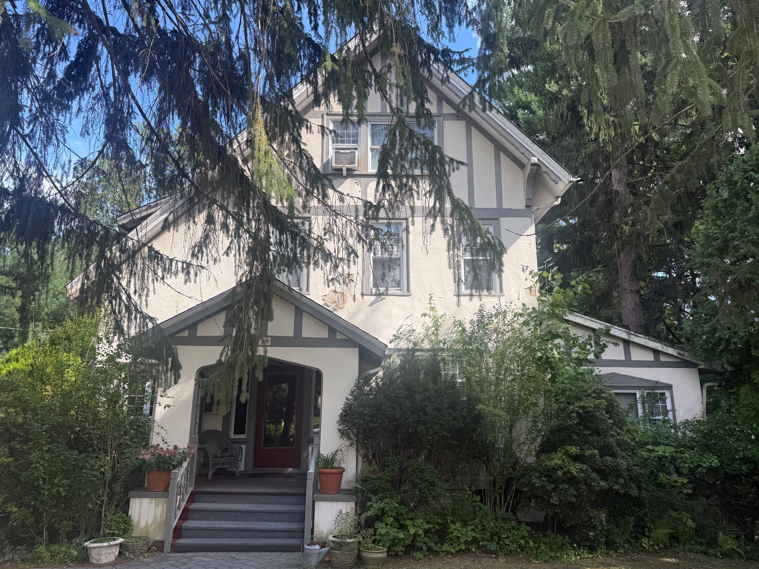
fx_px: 526
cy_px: 284
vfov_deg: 56.8
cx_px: 380
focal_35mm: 24
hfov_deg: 71.6
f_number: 1.78
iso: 80
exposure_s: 1/796
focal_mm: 6.76
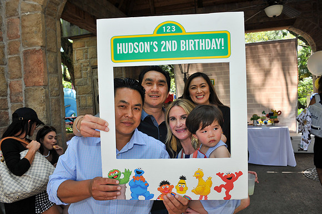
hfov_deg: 65.5
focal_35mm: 28
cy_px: 107
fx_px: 250
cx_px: 161
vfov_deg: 46.4
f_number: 5.6
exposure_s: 1/200
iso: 320
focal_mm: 28
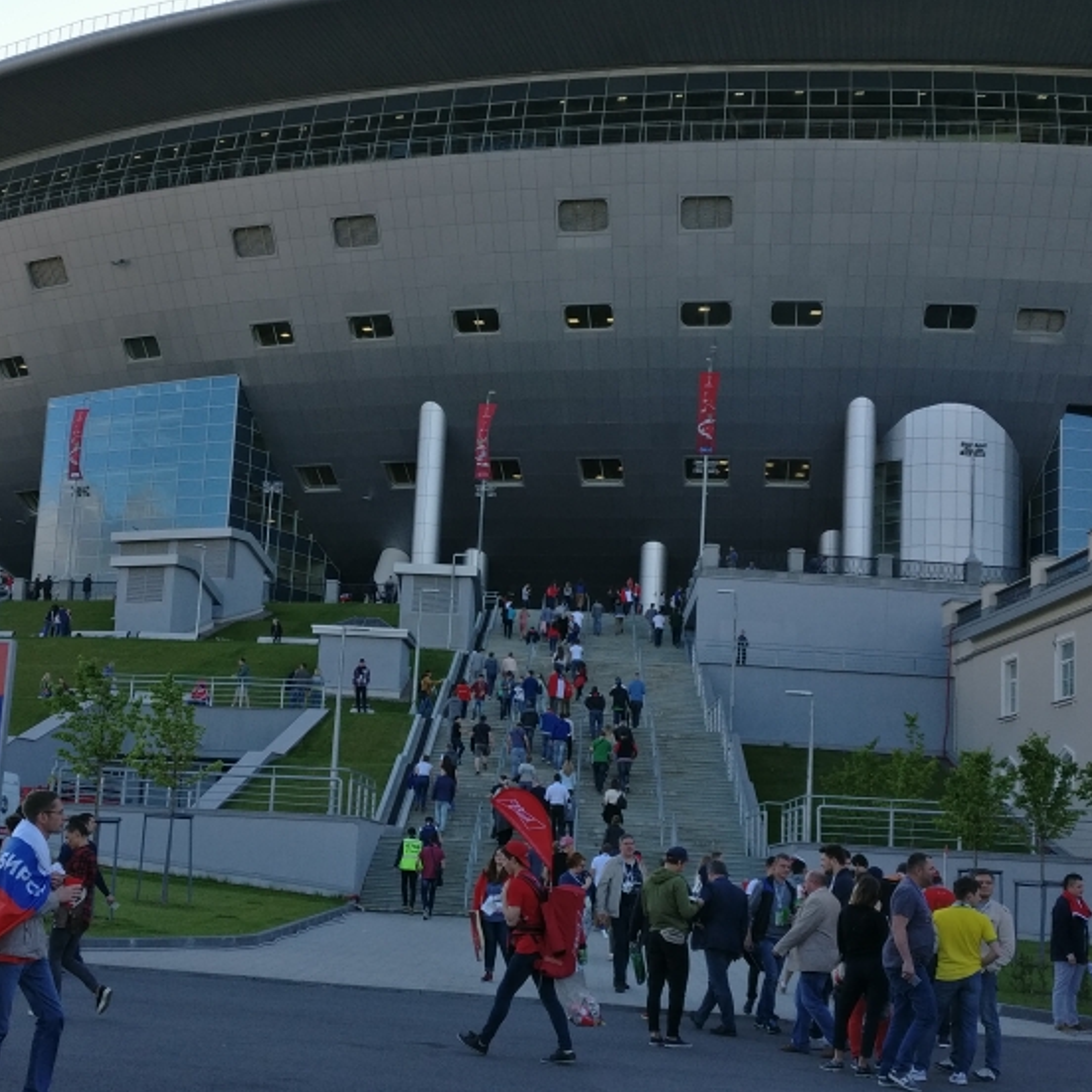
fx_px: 1856
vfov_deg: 32.8
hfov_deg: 32.7
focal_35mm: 52
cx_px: 465
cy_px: 605
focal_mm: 4.26
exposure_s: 1/415
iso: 100
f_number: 2
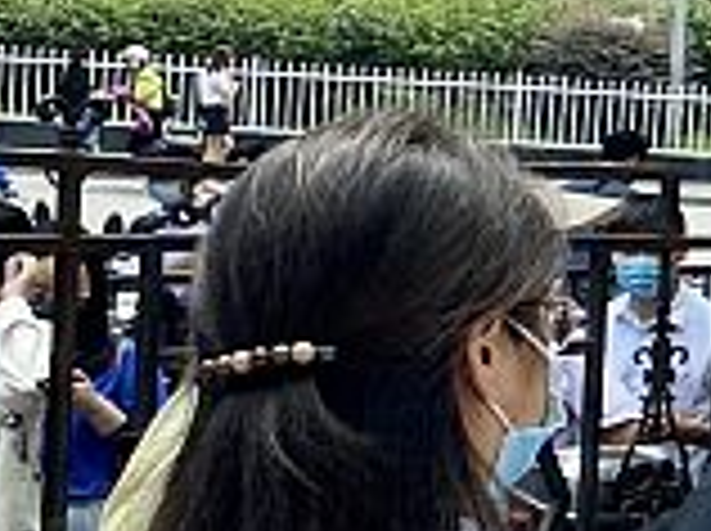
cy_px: 130
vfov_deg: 7.5
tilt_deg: +0.0
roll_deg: -3.6
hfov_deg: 8.1
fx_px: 4061
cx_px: 2344
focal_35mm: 198
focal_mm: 4.25
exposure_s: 1/463
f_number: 1.8
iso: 32
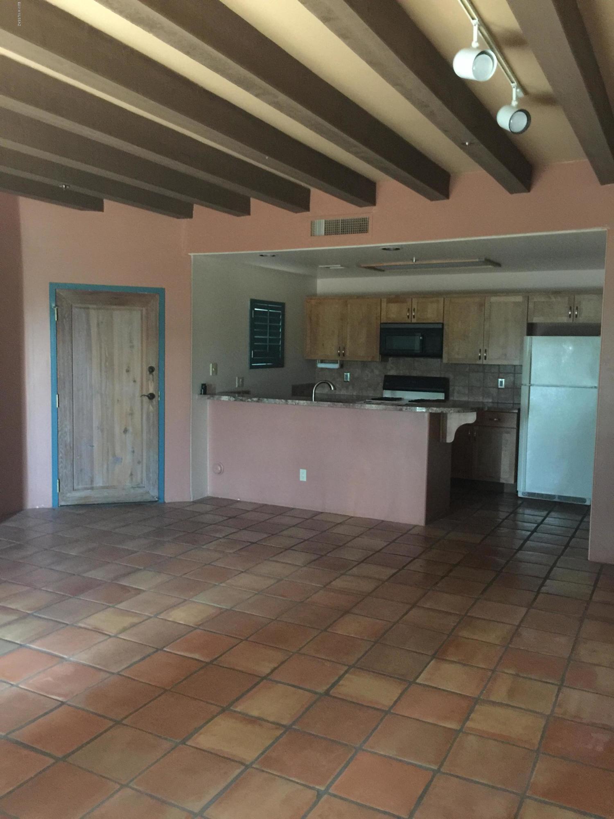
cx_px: 307
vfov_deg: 61.7
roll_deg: -1.1
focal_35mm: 29
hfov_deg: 48.2
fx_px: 686
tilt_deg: -4.7
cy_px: 410
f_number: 2.2
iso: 160
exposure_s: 1/4
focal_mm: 4.15
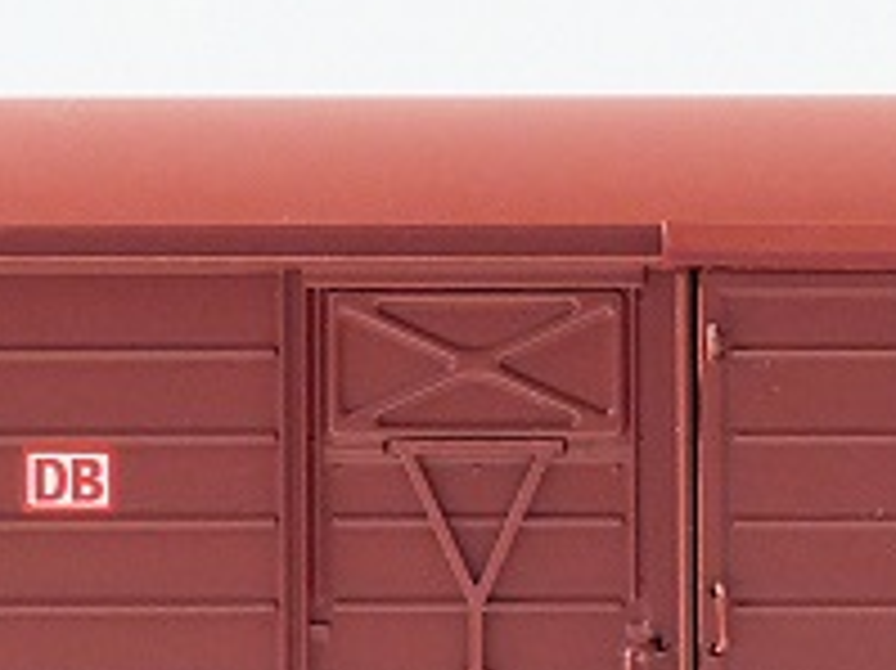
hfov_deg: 7.8
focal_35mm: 252
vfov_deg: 5.9
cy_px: 701
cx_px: 1103
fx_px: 6519
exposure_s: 1/160
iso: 100
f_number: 4
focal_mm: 8.4
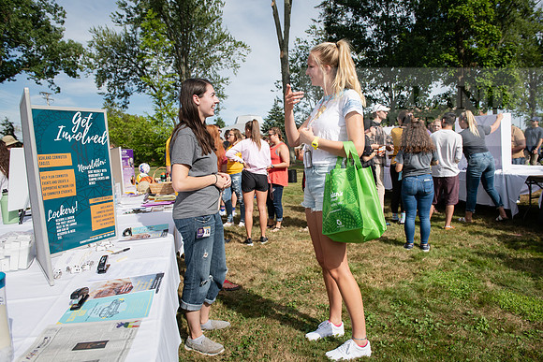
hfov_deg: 69.4
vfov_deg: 49.6
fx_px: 392
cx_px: 272
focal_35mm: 26
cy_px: 181
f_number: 5.6
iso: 125
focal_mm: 26
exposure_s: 1/640
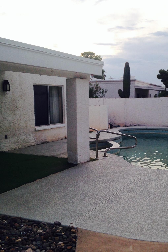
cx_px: 108
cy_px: 126
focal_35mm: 46
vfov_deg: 42.7
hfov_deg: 29.1
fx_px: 322
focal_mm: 4.12
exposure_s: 1/401
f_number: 2.4
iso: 50
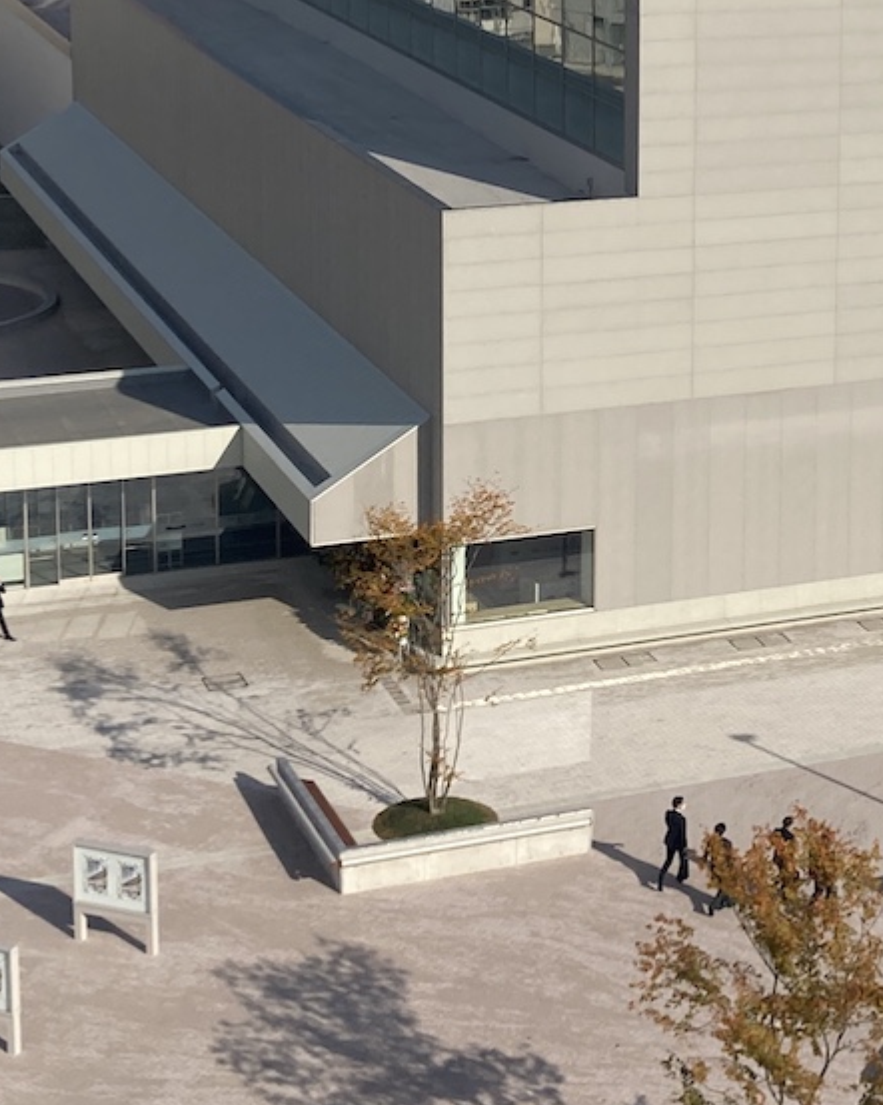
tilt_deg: -11.5
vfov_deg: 21.2
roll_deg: -1.8
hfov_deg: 16.8
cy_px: 194
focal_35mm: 89
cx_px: 939
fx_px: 2909
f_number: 1.8
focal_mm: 3.99
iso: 20
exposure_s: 1/3436
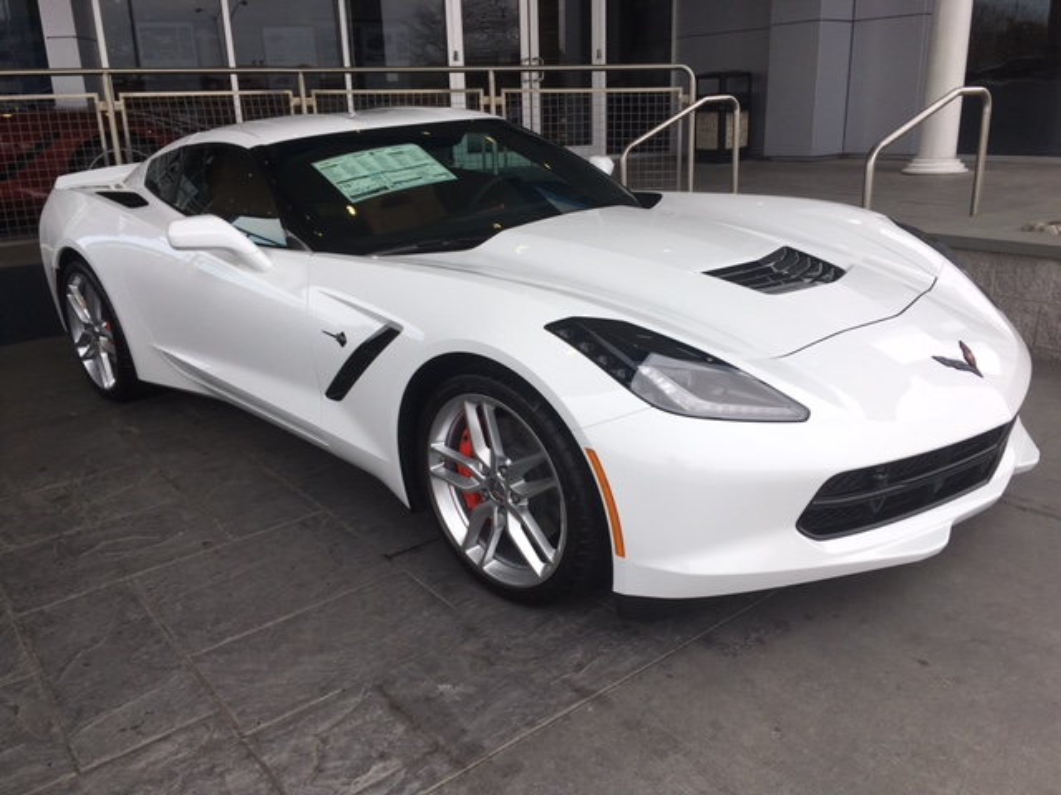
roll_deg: +0.4
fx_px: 889
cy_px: 398
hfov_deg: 61.7
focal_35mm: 29
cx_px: 530
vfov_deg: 48.2
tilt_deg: -17.8
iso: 25
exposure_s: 1/530
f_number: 2.2
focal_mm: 4.15
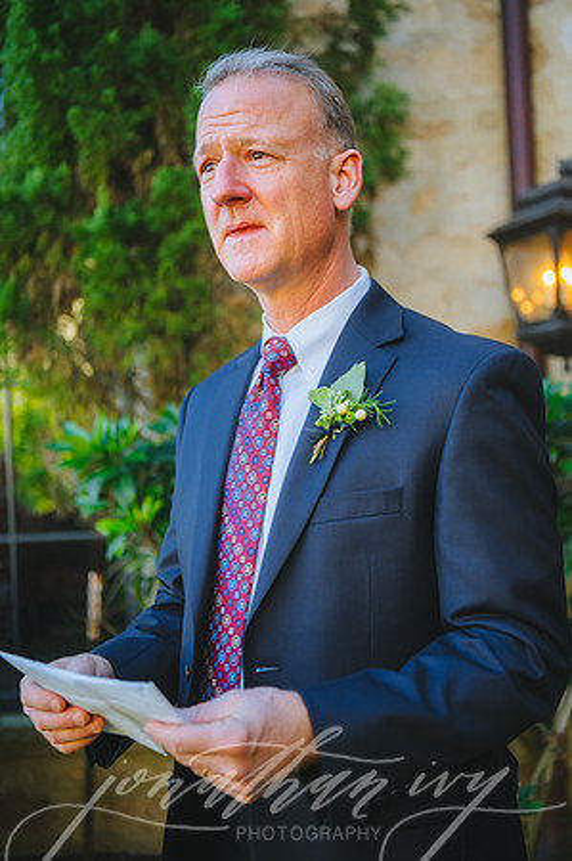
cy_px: 430
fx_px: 1075
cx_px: 286
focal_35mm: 45
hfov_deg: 29.8
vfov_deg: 43.6
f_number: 2.8
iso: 500
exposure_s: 1/800
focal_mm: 45
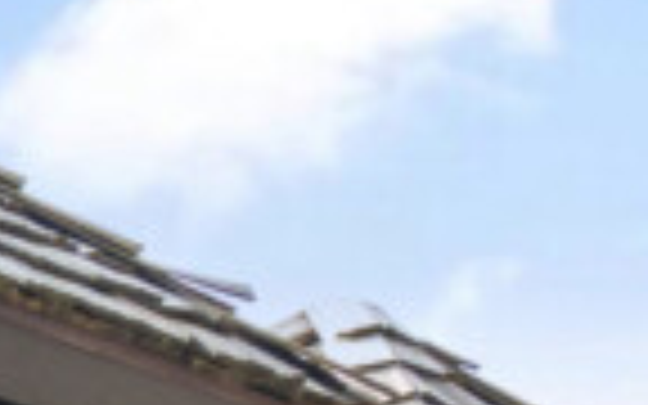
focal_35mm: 161
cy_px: 1102
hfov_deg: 11.2
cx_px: -837
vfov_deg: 7.4
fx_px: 2843
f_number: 4.5
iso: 100
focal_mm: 10
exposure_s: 1/60
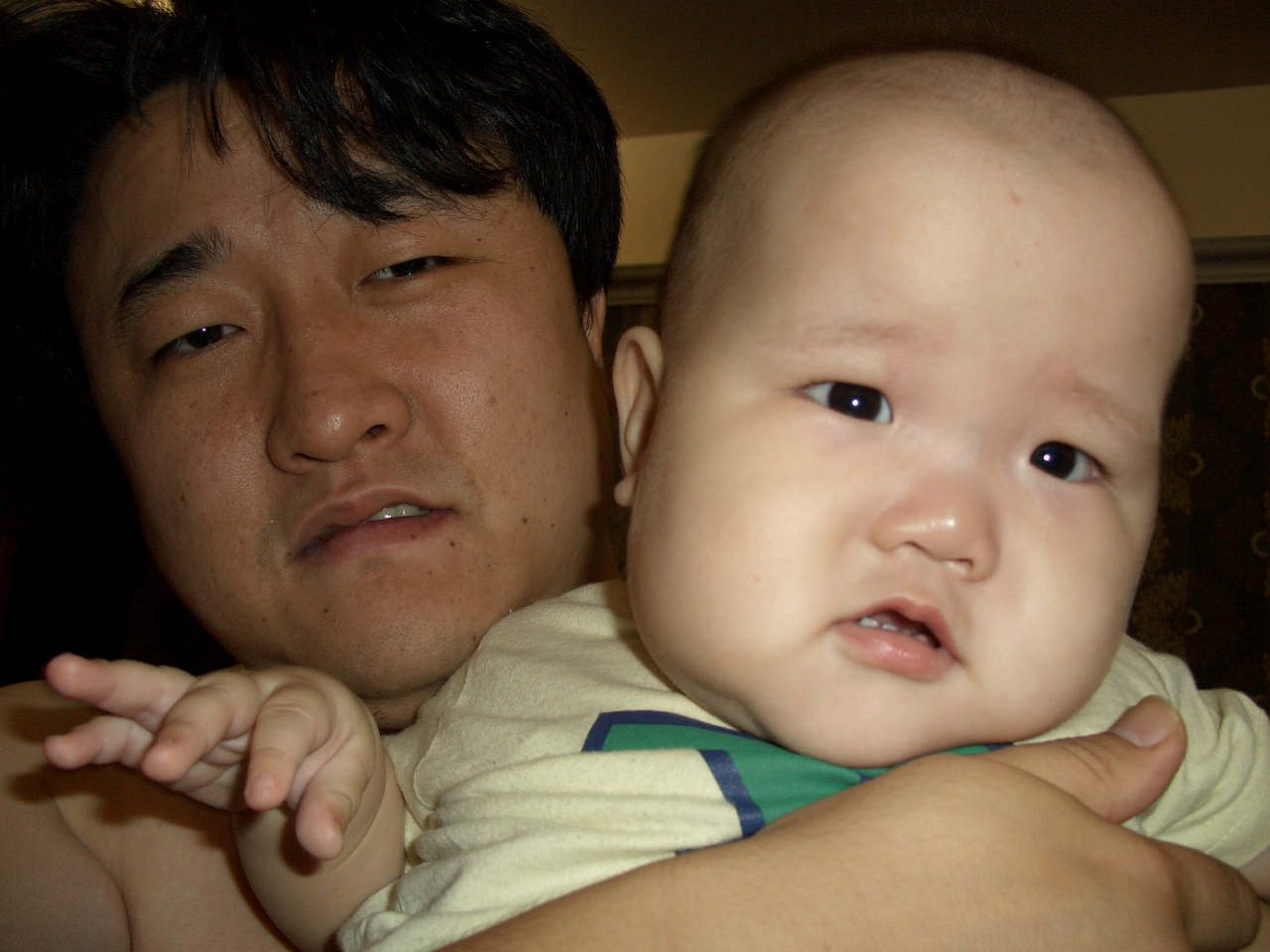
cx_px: 635
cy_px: 476
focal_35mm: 33
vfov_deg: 42.9
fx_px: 1211
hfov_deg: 55.4
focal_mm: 7.1
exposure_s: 1/60
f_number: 2.8
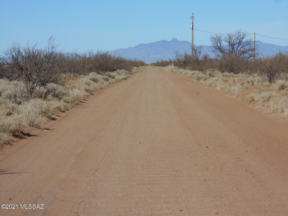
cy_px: 108
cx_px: 144
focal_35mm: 130
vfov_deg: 11.4
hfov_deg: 15.2
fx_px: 1082
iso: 80
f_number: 6.5
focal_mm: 23
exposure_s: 1/640
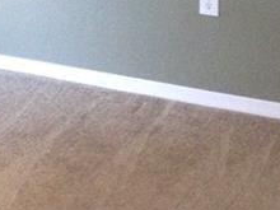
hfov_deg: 15.8
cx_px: -56
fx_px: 971
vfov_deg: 11.5
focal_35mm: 120
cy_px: -157
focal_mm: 4.12
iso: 400
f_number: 2.4
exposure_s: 1/20
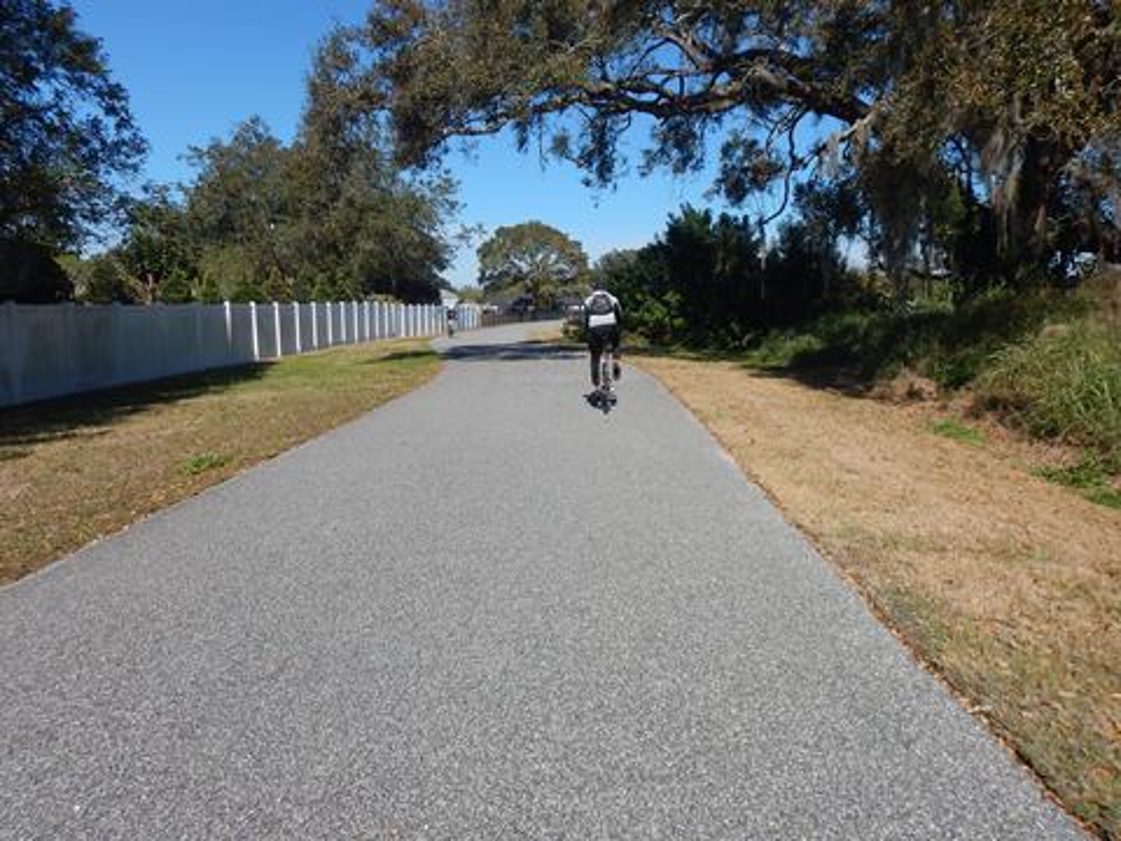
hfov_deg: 71.6
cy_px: 420
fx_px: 777
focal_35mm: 24
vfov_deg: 56.8
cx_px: 560
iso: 125
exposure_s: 1/1250
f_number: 4.1
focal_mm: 4.3
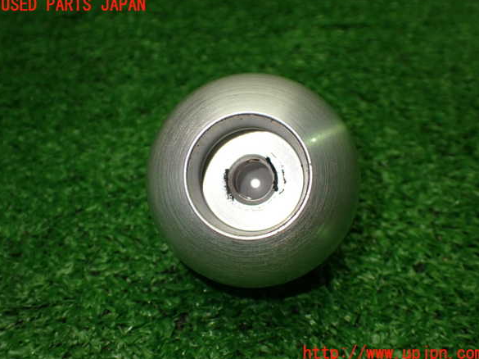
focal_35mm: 39
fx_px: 539
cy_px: 180
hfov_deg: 47.9
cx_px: 242
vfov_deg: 36.8
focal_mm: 6.83
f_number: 2.7
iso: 250
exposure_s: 1/160
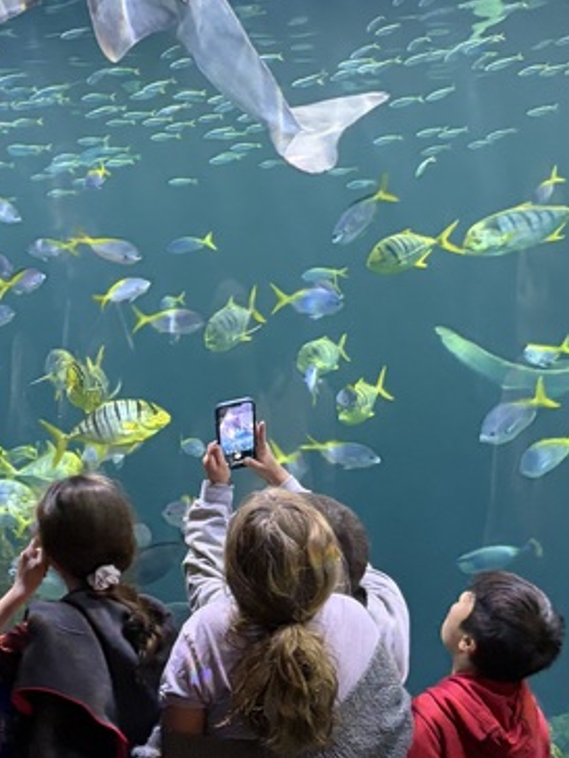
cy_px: 222
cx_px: 108
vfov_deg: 26.4
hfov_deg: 19.9
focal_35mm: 73
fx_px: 1599
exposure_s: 1/40
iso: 500
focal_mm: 5.96
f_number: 1.6
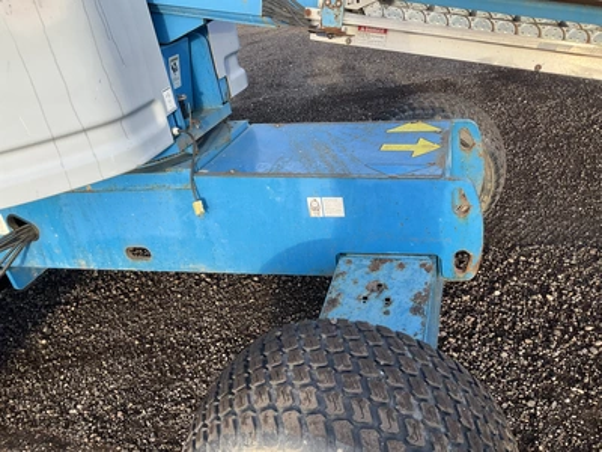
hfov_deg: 61.7
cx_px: 301
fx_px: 504
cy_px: 226
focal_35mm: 29
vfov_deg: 48.2
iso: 25
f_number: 1.8
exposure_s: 1/257
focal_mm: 3
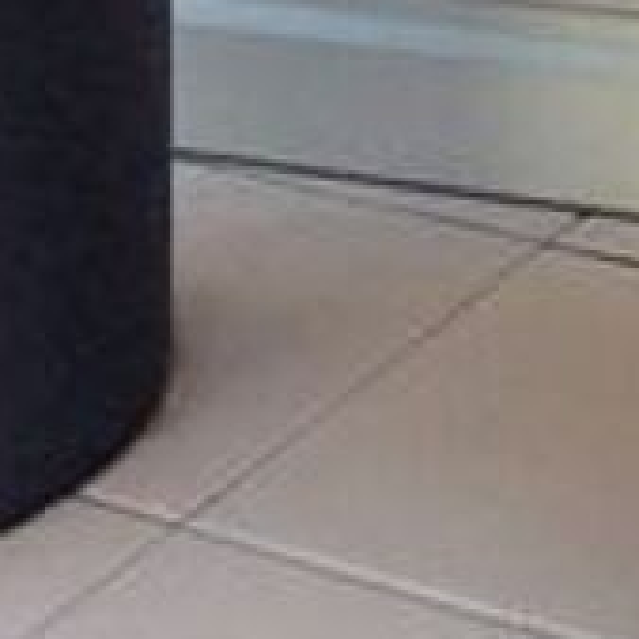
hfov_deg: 9.4
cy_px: -463
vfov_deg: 10.0
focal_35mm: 167
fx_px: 3488
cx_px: 1482
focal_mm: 3.3
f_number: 2.4
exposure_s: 1/192
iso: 32
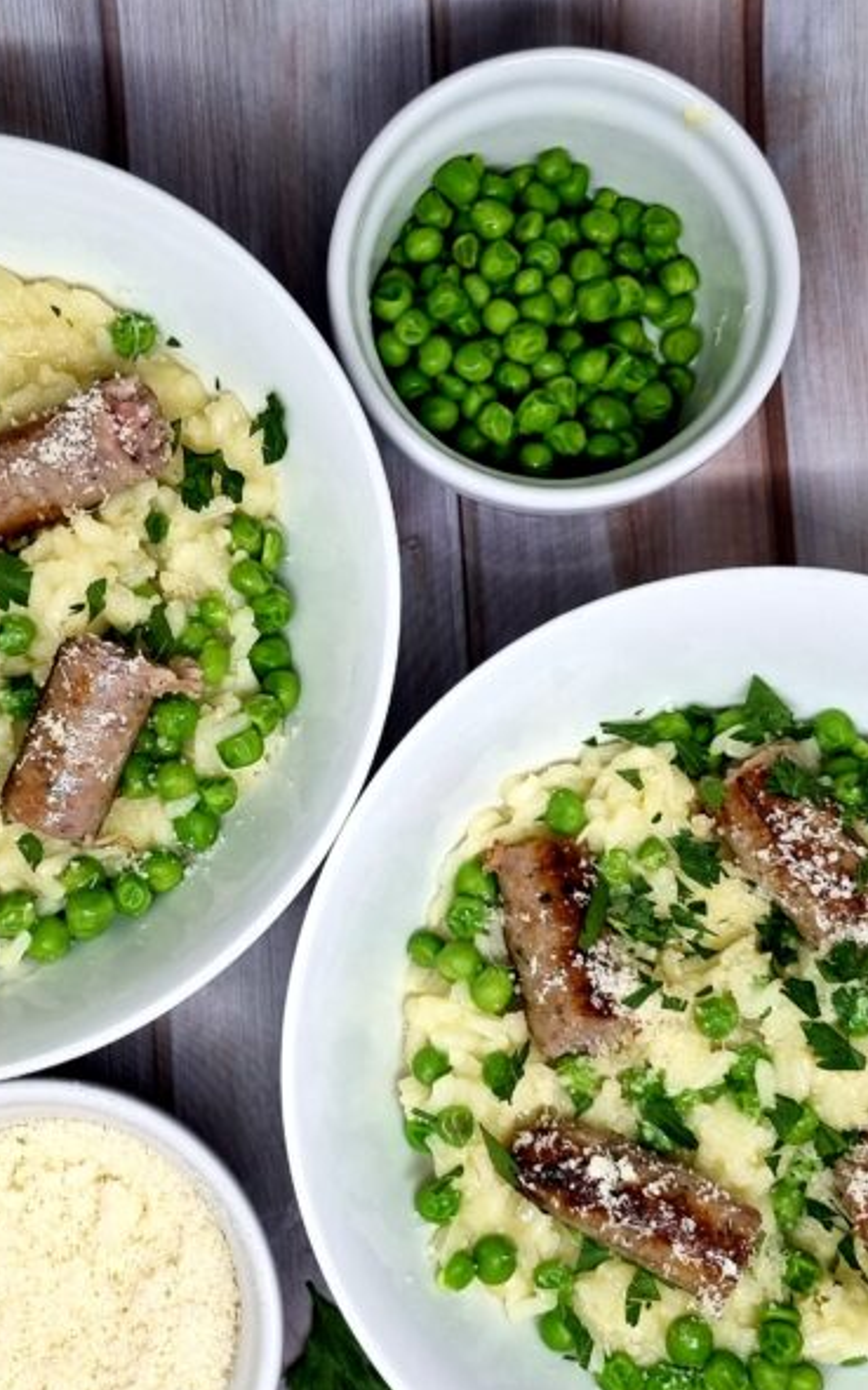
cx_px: 348
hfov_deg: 44.3
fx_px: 1061
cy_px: 694
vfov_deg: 66.5
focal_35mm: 28
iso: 64
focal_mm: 5.4
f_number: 1.8
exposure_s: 1/100
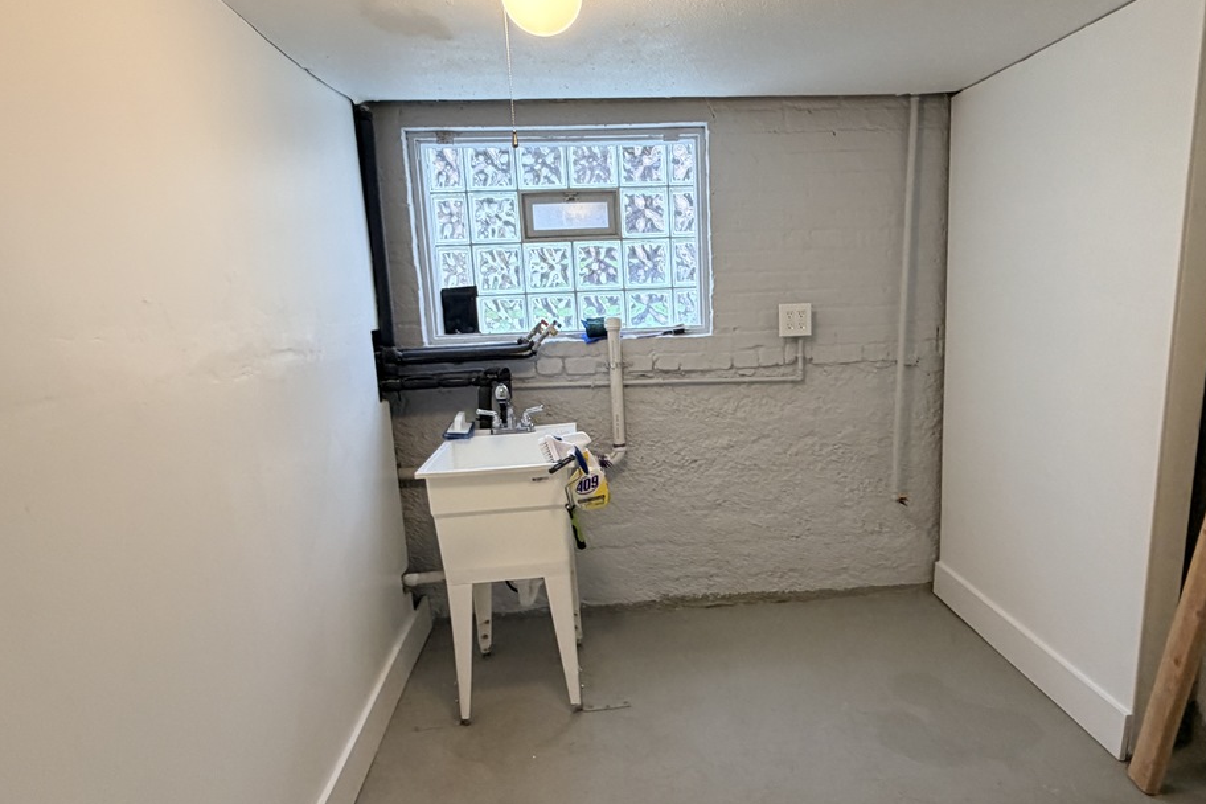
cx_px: 686
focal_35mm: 23
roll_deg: +3.7
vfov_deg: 54.9
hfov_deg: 75.7
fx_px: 770
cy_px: 456
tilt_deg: -12.8
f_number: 2.2
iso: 250
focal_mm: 2.22
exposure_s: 1/60
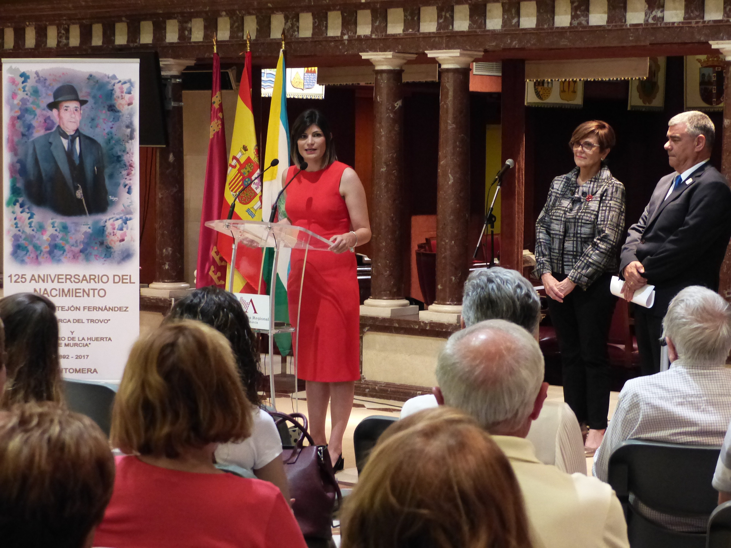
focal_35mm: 86
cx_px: 366
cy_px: 274
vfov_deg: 17.2
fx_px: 1816
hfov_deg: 22.8
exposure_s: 1/15
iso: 800
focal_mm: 15.5
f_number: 2.8
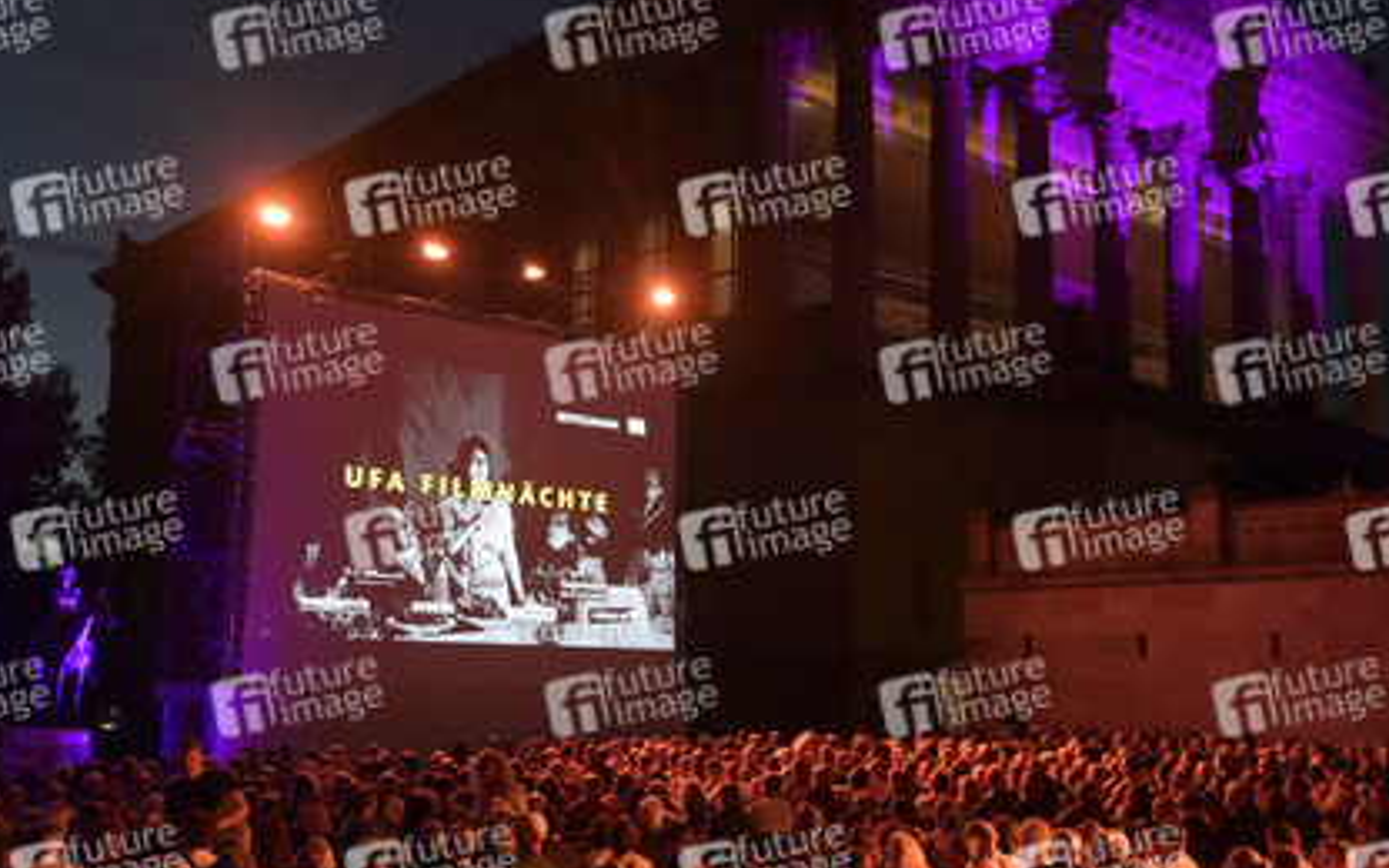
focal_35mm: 42
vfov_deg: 30.5
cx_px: 676
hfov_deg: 47.2
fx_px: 1590
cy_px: 447
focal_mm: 38
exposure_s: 1/50
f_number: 5.6
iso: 8000
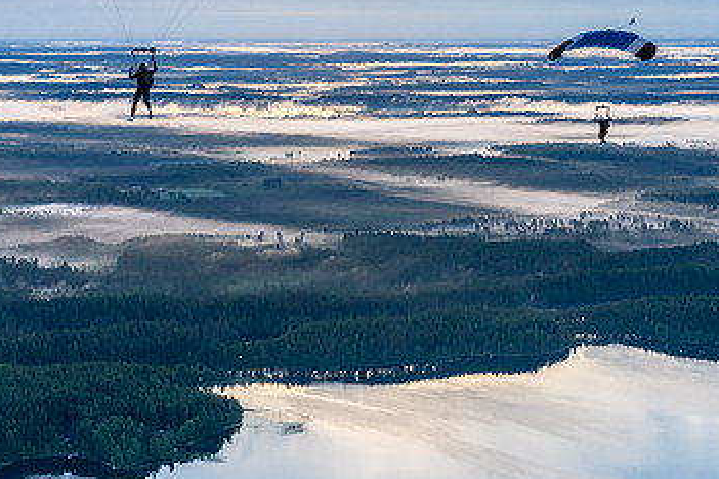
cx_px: 336
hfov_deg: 23.4
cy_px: 170
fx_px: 1737
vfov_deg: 15.7
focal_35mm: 87
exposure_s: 1/2000
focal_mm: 46
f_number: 6.3
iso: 1000
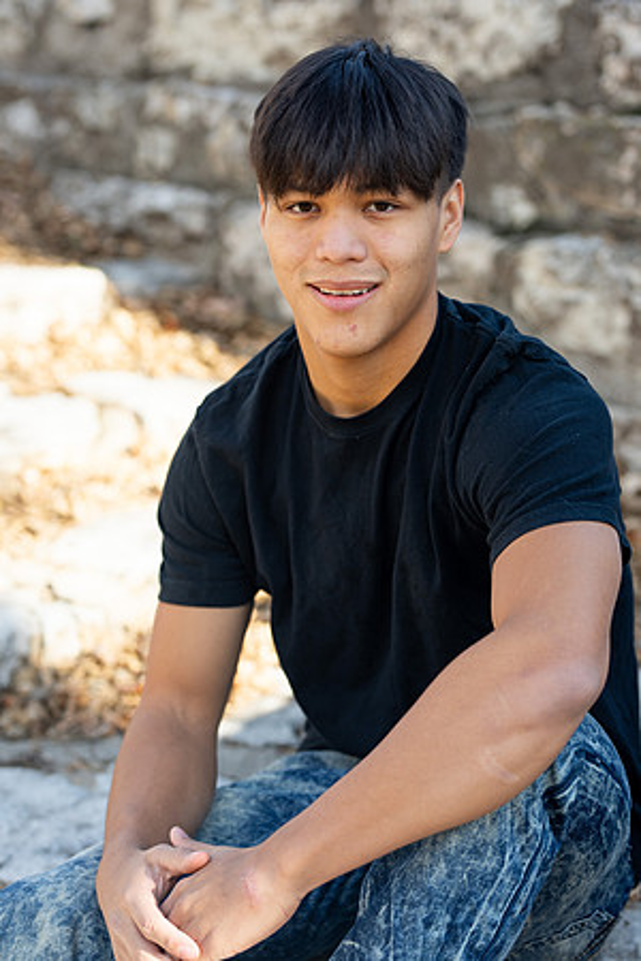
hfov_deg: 16.1
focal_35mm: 85
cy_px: 480
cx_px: 320
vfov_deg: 23.9
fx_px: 2270
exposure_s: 1/200
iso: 31
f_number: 3.2
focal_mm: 85
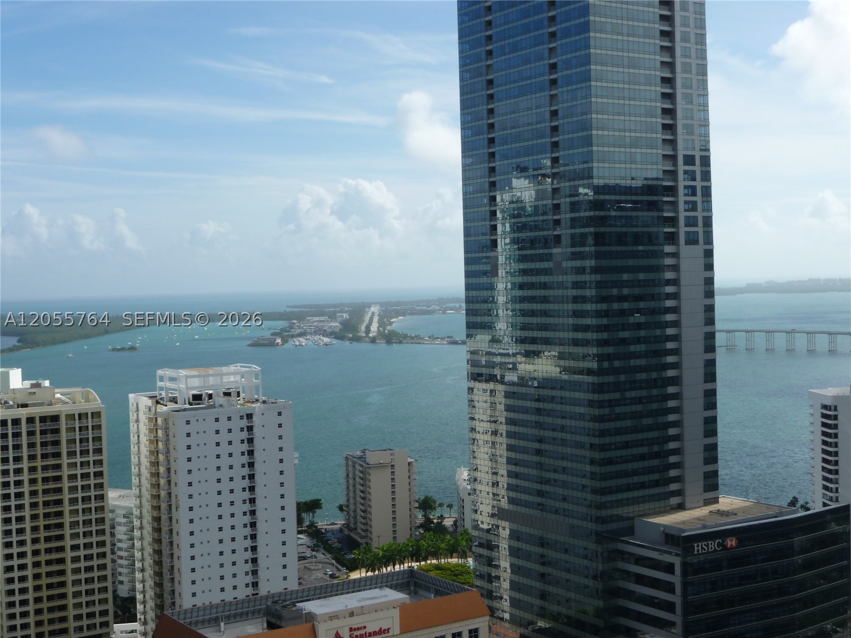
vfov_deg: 29.1
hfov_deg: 38.2
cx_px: 426
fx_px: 1229
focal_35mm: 50
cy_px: 319
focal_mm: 8.5
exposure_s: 1/250
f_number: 10
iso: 100
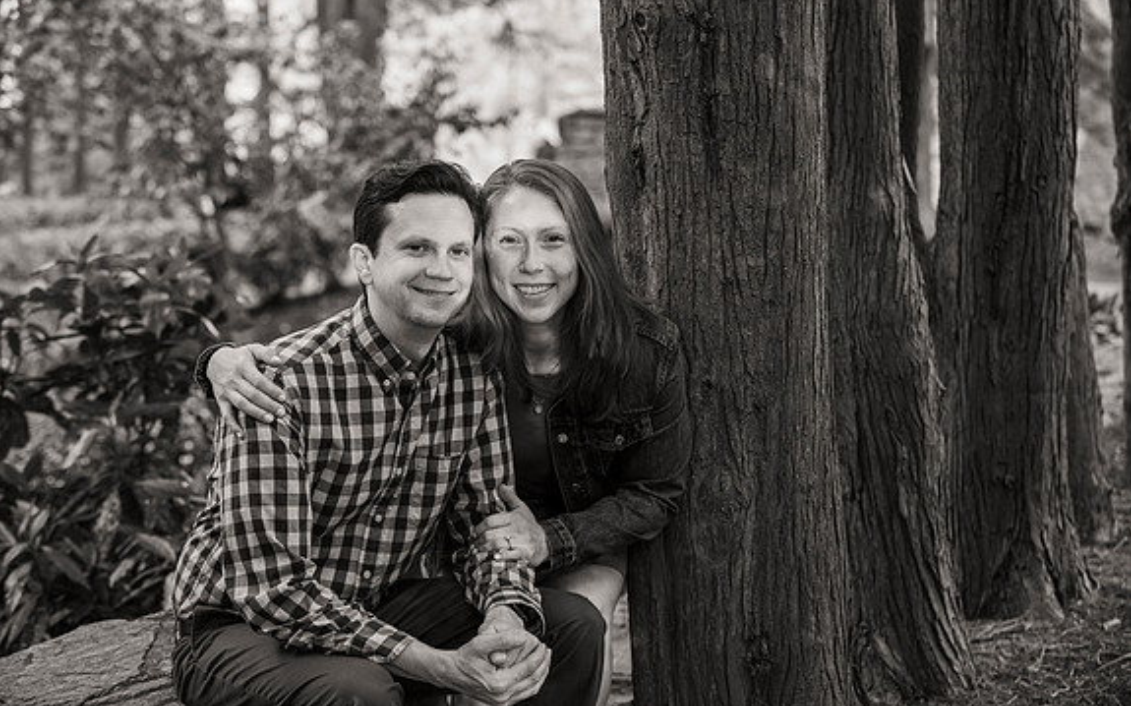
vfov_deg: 18.1
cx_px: 565
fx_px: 2219
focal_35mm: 72
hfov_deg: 28.6
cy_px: 341
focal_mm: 70
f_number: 4
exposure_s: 1/60
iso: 800
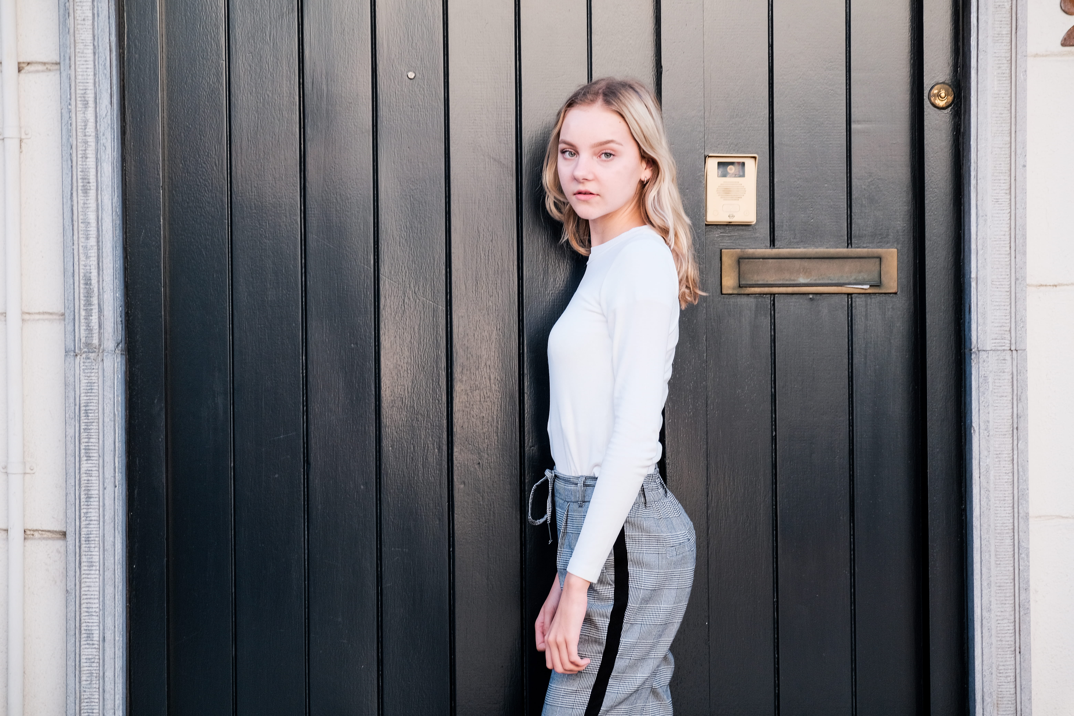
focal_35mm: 83
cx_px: 537
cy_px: 358
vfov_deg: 16.5
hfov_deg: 24.5
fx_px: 2476
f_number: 2.8
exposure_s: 1/125
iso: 640
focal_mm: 55
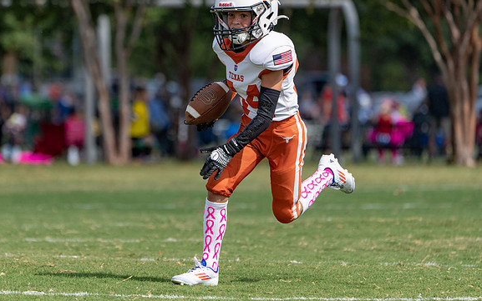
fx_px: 5558
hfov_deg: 5.0
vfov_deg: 3.1
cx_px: 153
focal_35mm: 423
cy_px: 124
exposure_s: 1/1600
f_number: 5.6
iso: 200
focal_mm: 303
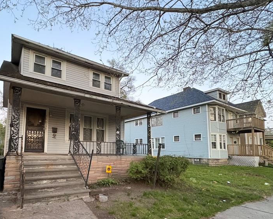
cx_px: 96
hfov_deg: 78.4
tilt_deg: +5.6
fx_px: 162
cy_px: 137
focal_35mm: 20
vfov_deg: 67.0
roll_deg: -1.5
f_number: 2.2
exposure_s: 1/60
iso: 800
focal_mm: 2.22
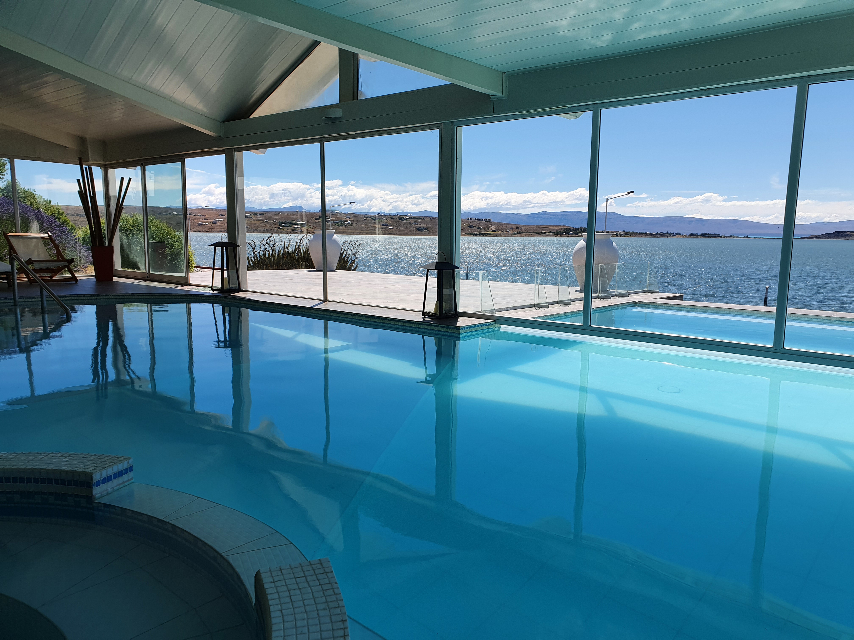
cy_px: 320
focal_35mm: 26
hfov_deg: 67.3
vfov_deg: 53.1
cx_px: 427
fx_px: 641
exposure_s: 1/2028
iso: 50
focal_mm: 4.32
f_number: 2.4
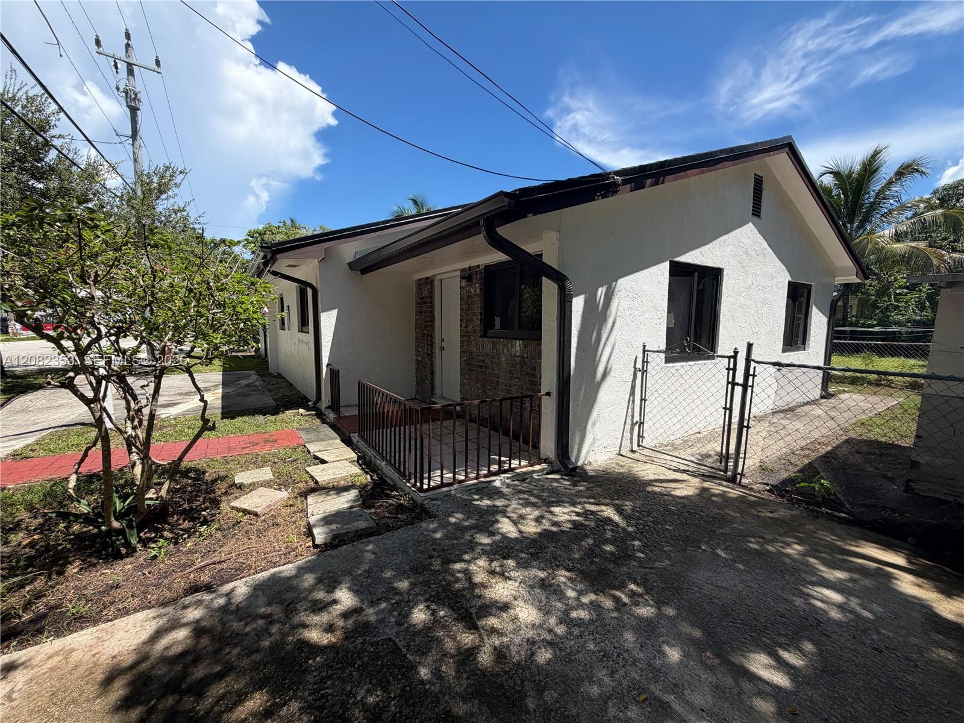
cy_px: 362
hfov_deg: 102.1
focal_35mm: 14
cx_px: 482
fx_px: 390
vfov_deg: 85.7
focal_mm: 2.22
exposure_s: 1/770
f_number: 2.2
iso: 25
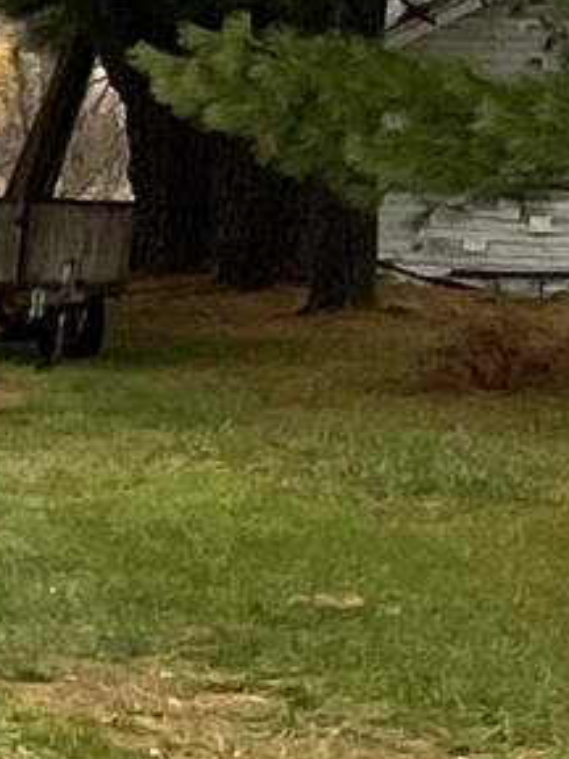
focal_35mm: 271
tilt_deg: -6.8
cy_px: 804
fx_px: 5939
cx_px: -3251
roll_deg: -0.1
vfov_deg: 7.3
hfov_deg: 4.1
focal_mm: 5.7
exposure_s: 1/387
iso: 50
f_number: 1.5
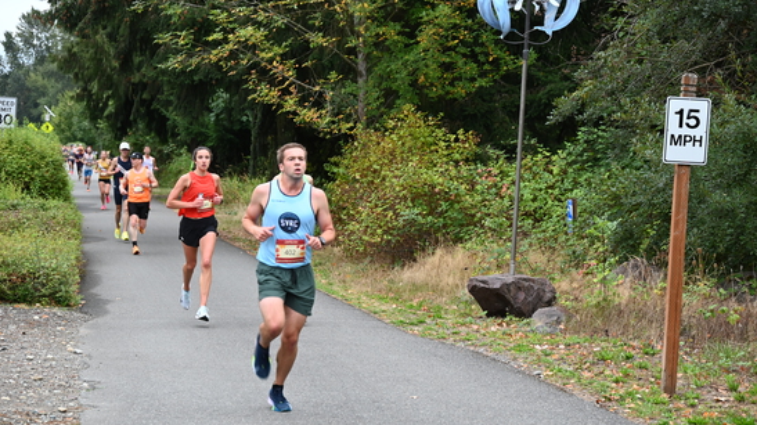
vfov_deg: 12.5
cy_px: 250
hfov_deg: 22.0
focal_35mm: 97
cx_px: 379
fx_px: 1946
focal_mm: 92
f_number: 6.3
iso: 640
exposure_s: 1/125
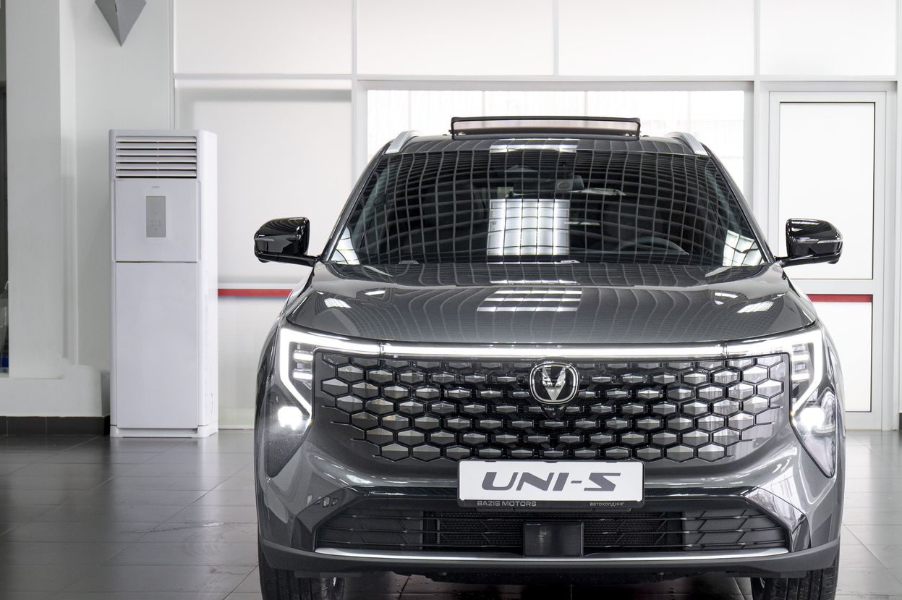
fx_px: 1927
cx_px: 571
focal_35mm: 77
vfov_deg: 17.7
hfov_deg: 26.2
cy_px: 346
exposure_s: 1/30
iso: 800
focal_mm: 50
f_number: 5.6
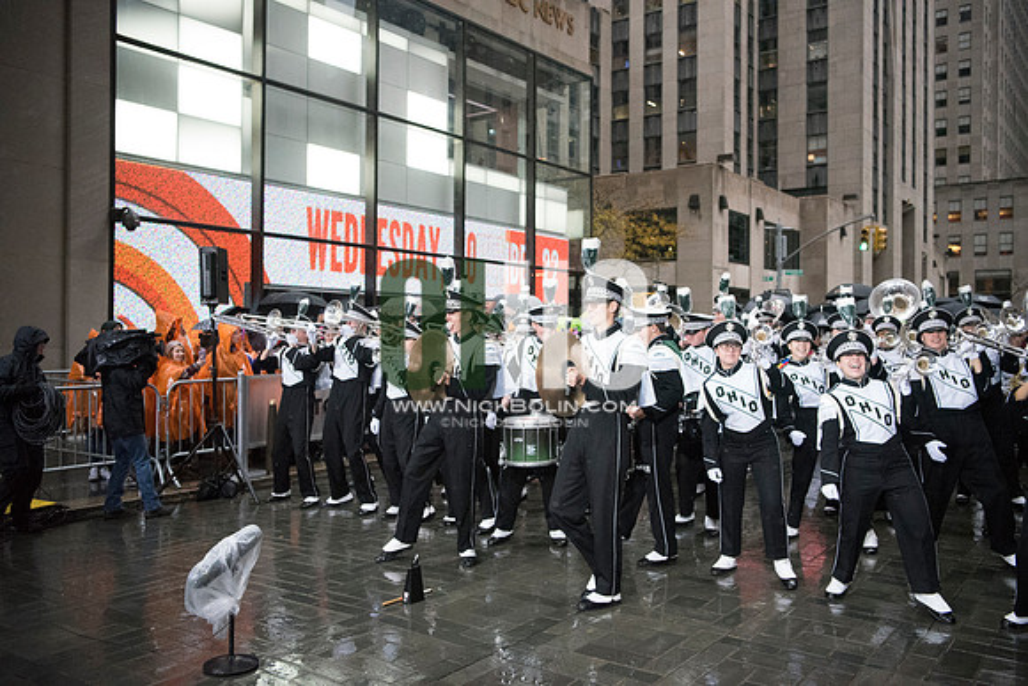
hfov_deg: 58.7
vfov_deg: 41.1
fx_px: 914
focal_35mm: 32
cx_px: 514
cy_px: 343
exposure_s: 1/2500
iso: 10000
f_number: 2.8
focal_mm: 32
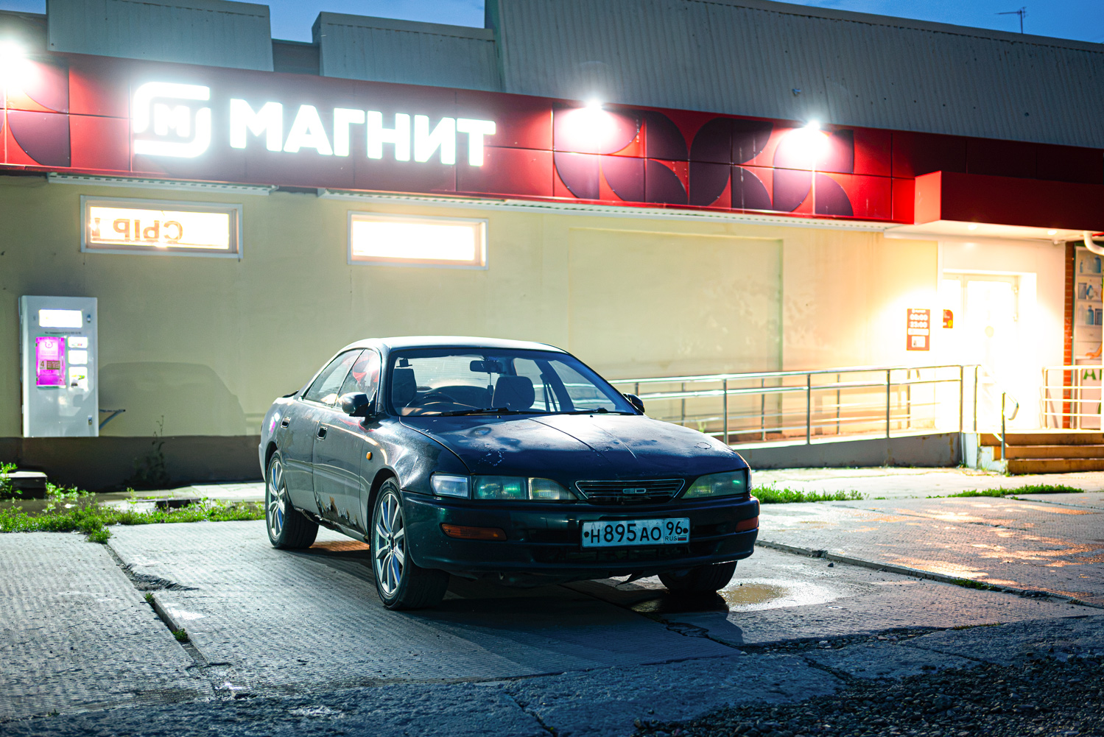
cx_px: 552
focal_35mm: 40
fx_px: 1227
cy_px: 368
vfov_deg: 33.4
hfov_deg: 48.4
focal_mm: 40
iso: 2000
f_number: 2
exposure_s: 1/50
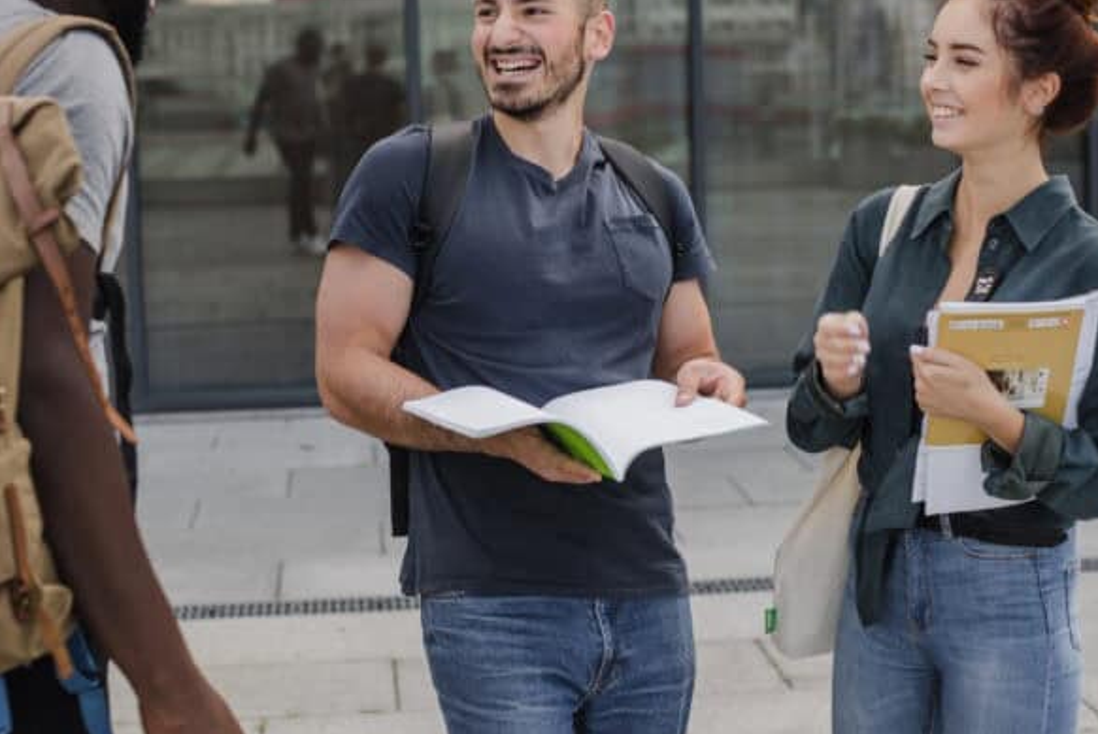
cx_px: 541
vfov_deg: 20.6
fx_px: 2014
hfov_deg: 30.5
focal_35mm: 66
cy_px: 318
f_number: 3.2
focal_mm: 50
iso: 320
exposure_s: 1/250
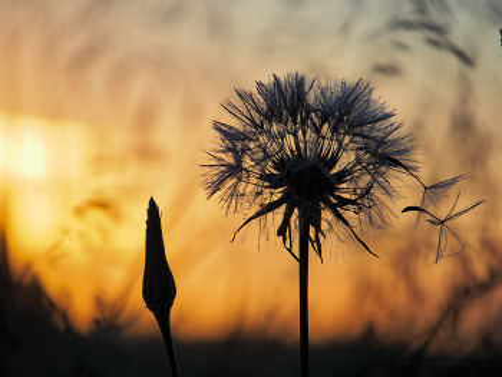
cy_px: 188
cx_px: 251
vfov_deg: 5.0
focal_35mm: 300
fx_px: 4354
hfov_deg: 6.6
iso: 200
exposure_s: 1/320
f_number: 6.3
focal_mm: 150
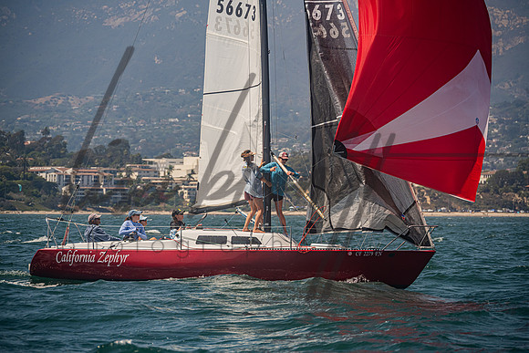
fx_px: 3527
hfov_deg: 8.6
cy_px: 176
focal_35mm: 240
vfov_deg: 5.7
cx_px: 264
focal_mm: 240
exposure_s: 1/2000
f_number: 8
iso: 400
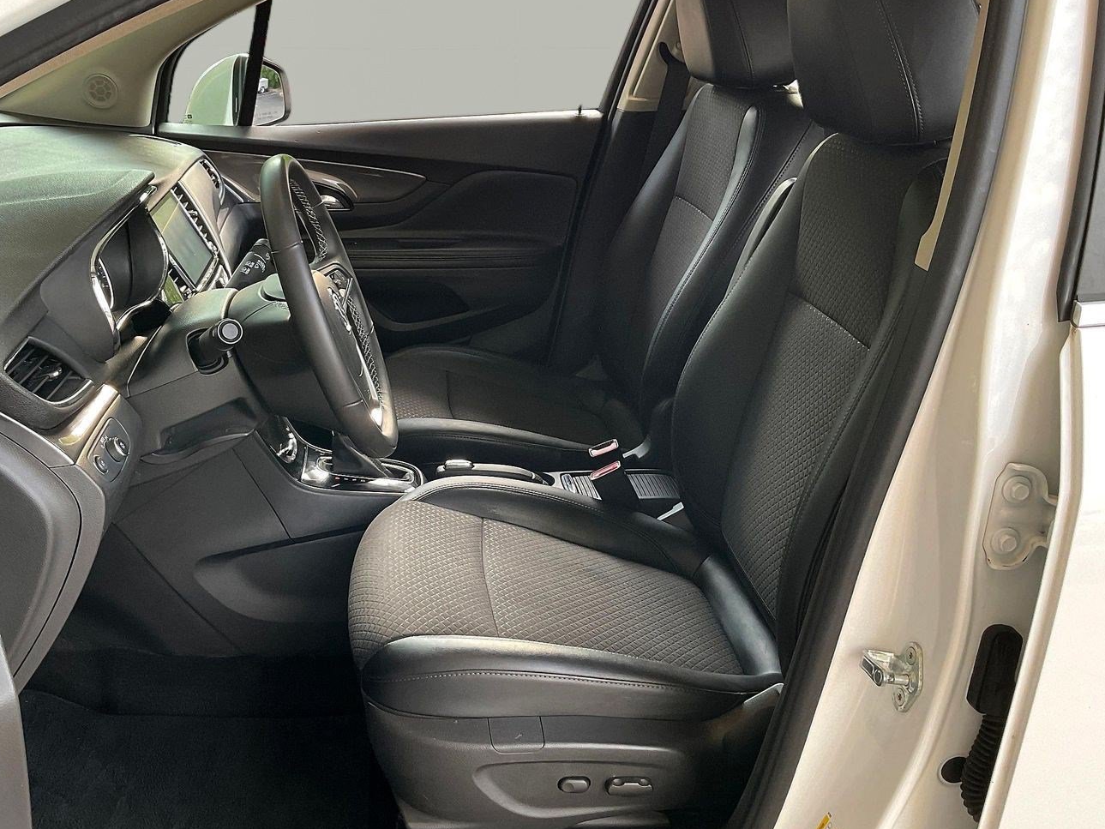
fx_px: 1149
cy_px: 359
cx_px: 466
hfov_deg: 51.1
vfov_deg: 39.6
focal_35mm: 36
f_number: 1.8
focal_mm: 3
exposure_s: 1/117
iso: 64
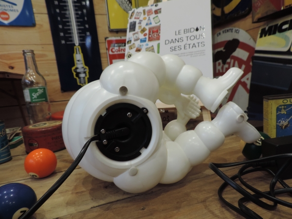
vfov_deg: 56.8
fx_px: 202
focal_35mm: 24
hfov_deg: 71.6
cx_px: 146
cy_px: 110
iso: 250
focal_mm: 4.3
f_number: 3
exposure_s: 1/30
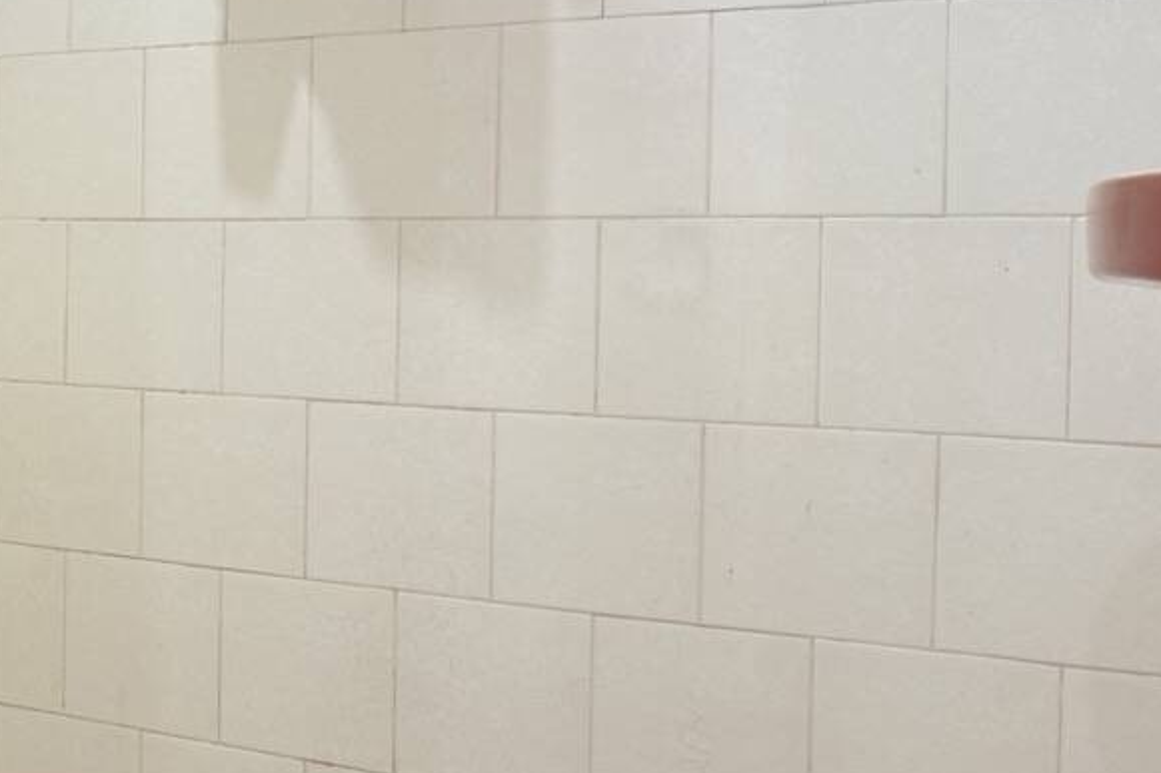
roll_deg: -0.1
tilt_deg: -0.8
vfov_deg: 24.5
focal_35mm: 55
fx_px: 1773
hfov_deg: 32.1
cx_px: -110
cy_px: 292
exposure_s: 1/60
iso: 160
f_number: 1.78
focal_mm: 6.76
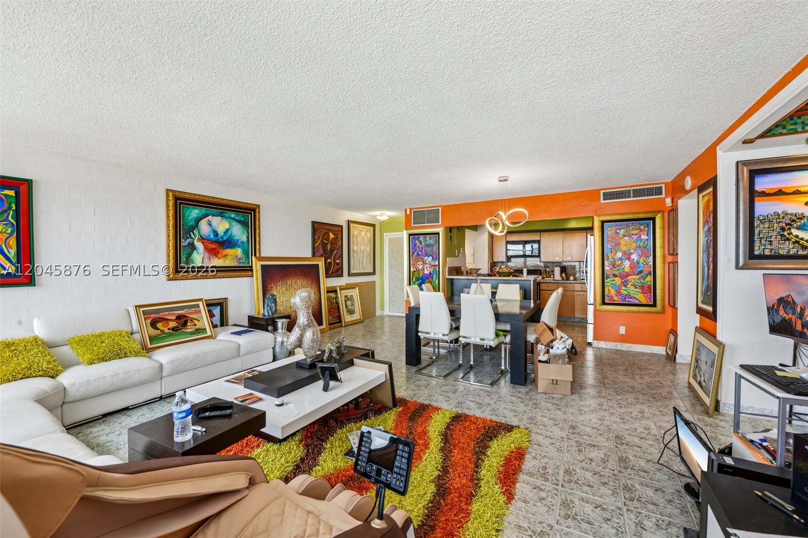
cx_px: 404
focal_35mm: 14
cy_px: 269
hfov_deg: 104.3
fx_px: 314
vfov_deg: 81.2
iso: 200
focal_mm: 14
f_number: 9
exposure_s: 1/8
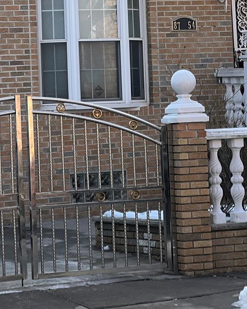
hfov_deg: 7.8
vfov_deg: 9.6
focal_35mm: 198
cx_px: 127
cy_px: -95
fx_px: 1809
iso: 25
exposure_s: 1/198
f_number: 2.8
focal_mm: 9
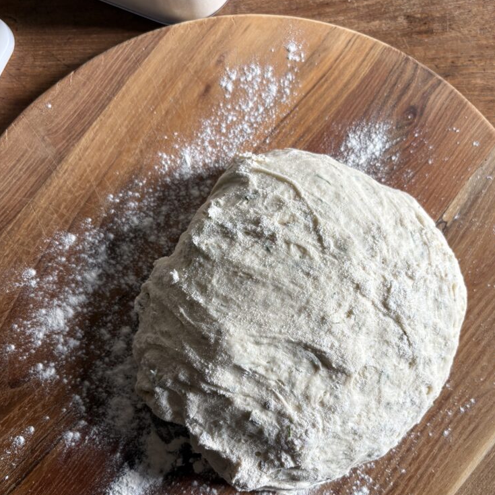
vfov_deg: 50.9
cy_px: 288
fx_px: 518
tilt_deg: -88.7
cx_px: 256
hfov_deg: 51.1
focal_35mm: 32
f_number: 1.6
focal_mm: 5.96
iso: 125
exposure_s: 1/121
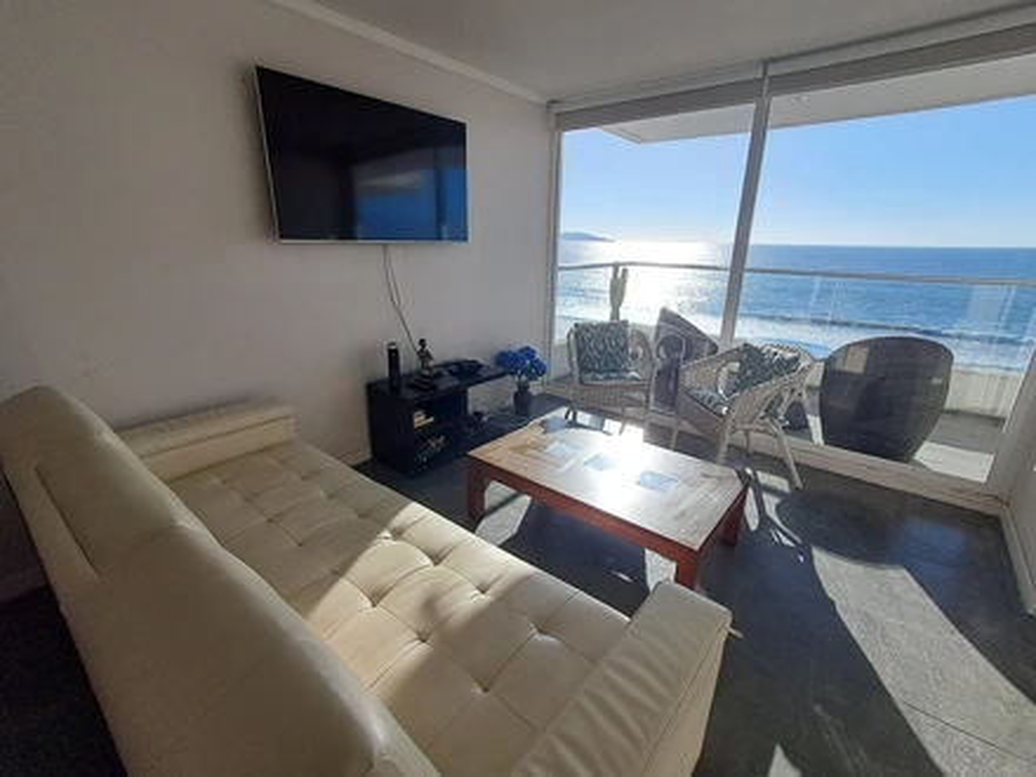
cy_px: 388
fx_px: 479
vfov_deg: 78.1
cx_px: 518
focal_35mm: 16
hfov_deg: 94.5
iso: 40
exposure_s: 1/2203
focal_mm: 1.64
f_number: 2.2
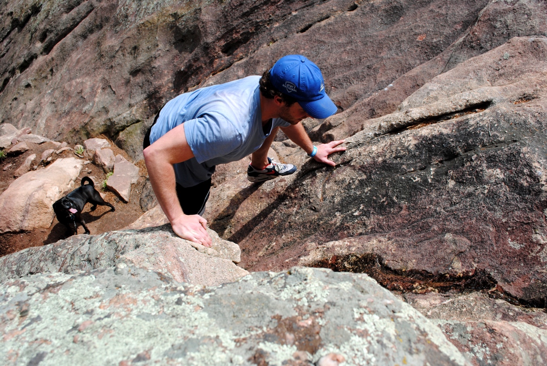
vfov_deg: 40.1
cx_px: 274
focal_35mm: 33
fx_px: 502
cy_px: 183
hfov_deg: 57.2
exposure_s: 1/200
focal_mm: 22
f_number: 7.1
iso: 100
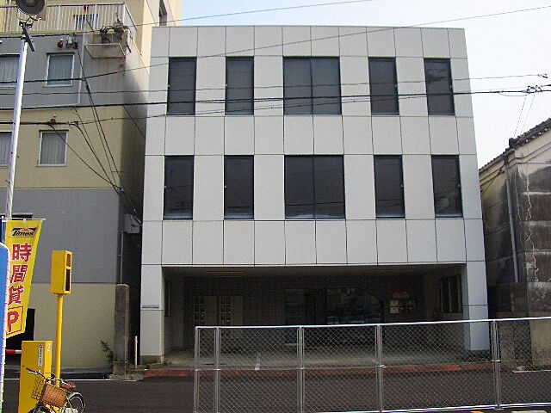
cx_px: 276
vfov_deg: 40.7
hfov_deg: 52.6
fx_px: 557
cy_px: 206
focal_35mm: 35
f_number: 4.3
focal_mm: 5.8
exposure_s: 1/320
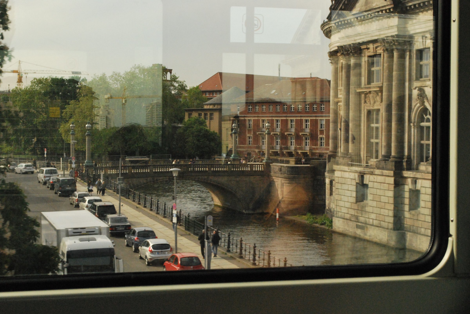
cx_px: 235
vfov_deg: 19.8
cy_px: 157
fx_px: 902
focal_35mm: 69
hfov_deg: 29.2
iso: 1600
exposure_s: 1/320
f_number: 11
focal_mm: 46
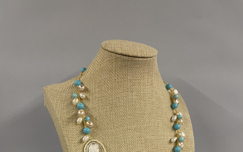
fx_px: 252
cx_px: 119
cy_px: 154
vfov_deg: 31.0
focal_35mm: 38
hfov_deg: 51.5
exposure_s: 1/50
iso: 80
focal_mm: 4.2
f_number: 1.6
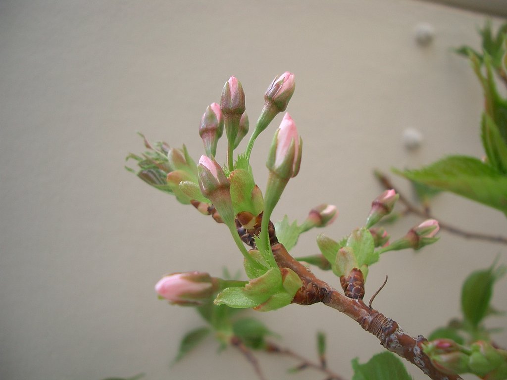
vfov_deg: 40.7
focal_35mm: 35
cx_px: 254
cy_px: 190
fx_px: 513
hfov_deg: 52.6
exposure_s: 1/200
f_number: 2.6
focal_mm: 5.8
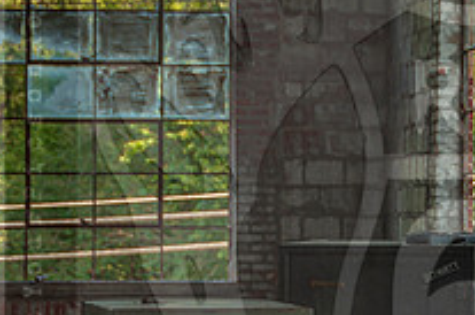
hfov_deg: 10.2
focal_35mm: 202
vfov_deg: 6.8
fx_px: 2659
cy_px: 155
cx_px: 429
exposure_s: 1/60
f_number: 5.6
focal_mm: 48
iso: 100
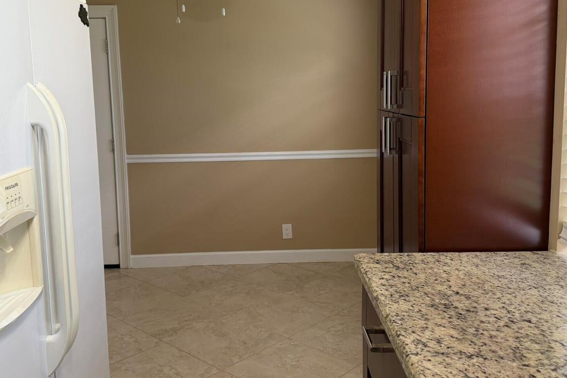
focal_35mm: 35
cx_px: 285
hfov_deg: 54.4
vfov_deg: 37.7
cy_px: 154
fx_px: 551
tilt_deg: -7.3
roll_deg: +1.8
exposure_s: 1/123
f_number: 1.78
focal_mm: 6.76
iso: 100
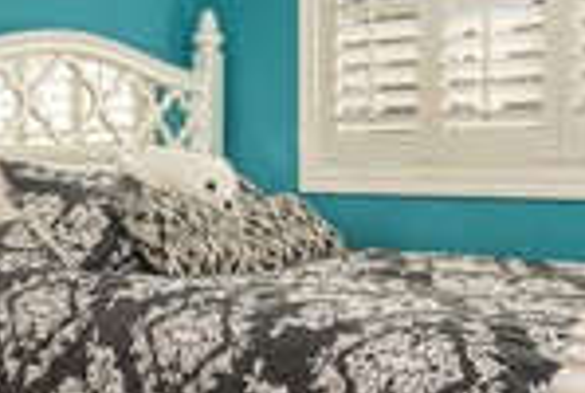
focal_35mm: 60
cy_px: 175
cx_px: 149
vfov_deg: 22.7
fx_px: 977
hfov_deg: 32.7
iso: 250
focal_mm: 14
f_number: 9
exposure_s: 1/200
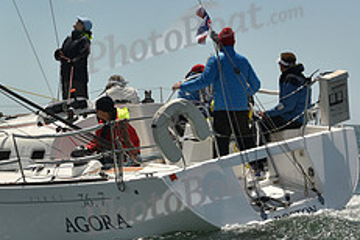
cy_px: 136
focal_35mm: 176
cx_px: 5
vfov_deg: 7.8
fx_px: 1760
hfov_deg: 11.6
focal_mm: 70
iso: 320
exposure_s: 1/800
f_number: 14
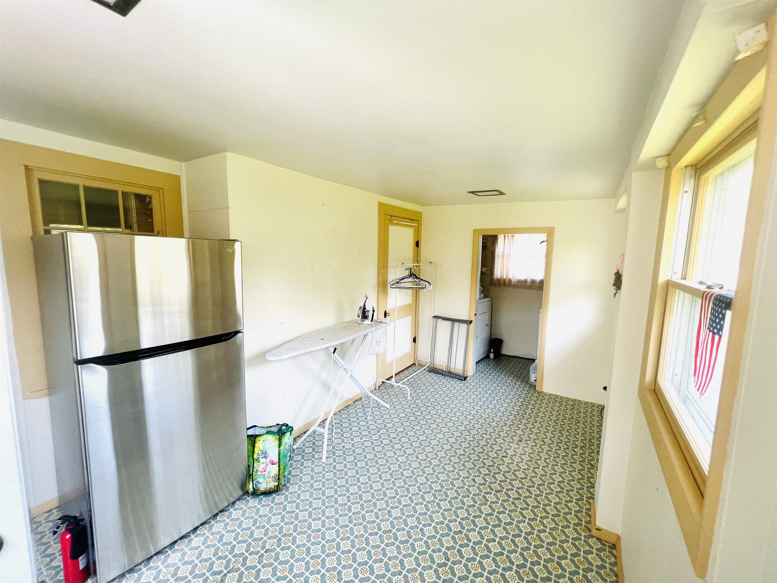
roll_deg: -0.2
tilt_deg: -6.9
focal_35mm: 13
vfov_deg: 89.9
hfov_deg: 106.2
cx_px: 388
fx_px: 292
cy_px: 292
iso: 64
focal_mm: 1.57
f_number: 1.8
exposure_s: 1/99
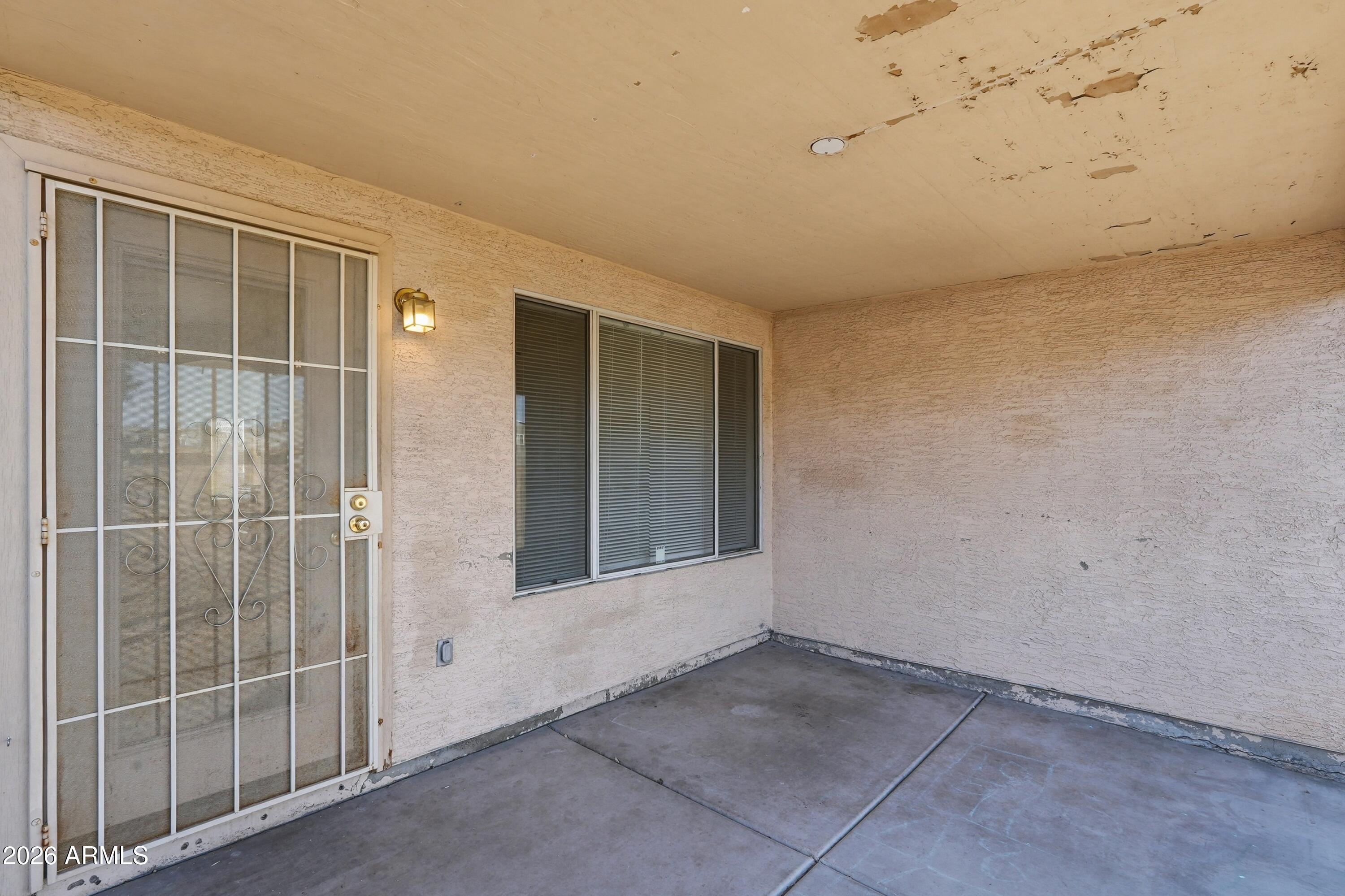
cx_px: 672
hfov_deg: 95.0
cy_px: 448
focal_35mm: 16
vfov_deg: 72.0
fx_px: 616
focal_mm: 16.5
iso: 100
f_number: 13
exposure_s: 1/400
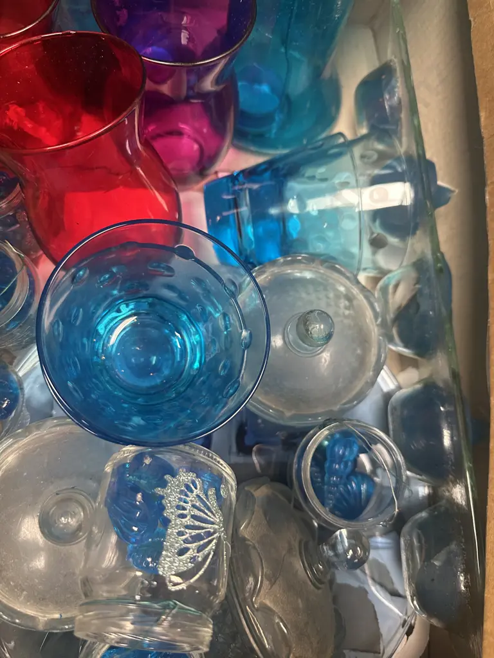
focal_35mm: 24
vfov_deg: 71.6
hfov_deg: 56.8
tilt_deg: -74.8
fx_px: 457
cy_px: 329
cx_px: 247
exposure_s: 1/50
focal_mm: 6.86
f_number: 1.78
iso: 320
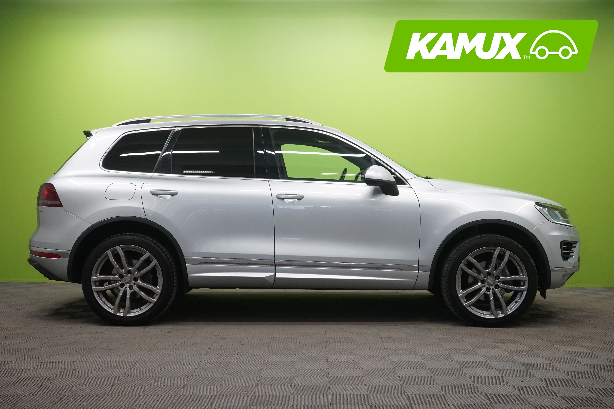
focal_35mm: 42
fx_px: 716
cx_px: 307
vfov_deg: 31.9
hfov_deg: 46.4
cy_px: 204
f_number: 9
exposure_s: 1/25
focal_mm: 42
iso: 2000
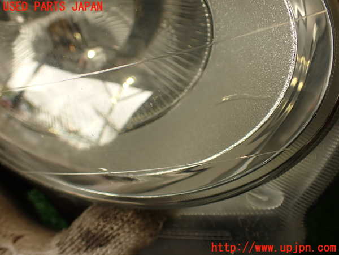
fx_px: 313
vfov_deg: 44.2
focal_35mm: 32
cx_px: 170
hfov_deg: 56.8
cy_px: 128
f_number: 2.4
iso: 100
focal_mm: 5.79
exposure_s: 1/80
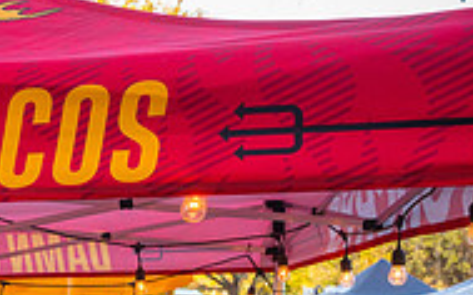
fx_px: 967
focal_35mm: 75
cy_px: 328
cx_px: -218
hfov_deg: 22.9
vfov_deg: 16.8
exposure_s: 1/500
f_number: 4
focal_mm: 24
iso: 1250
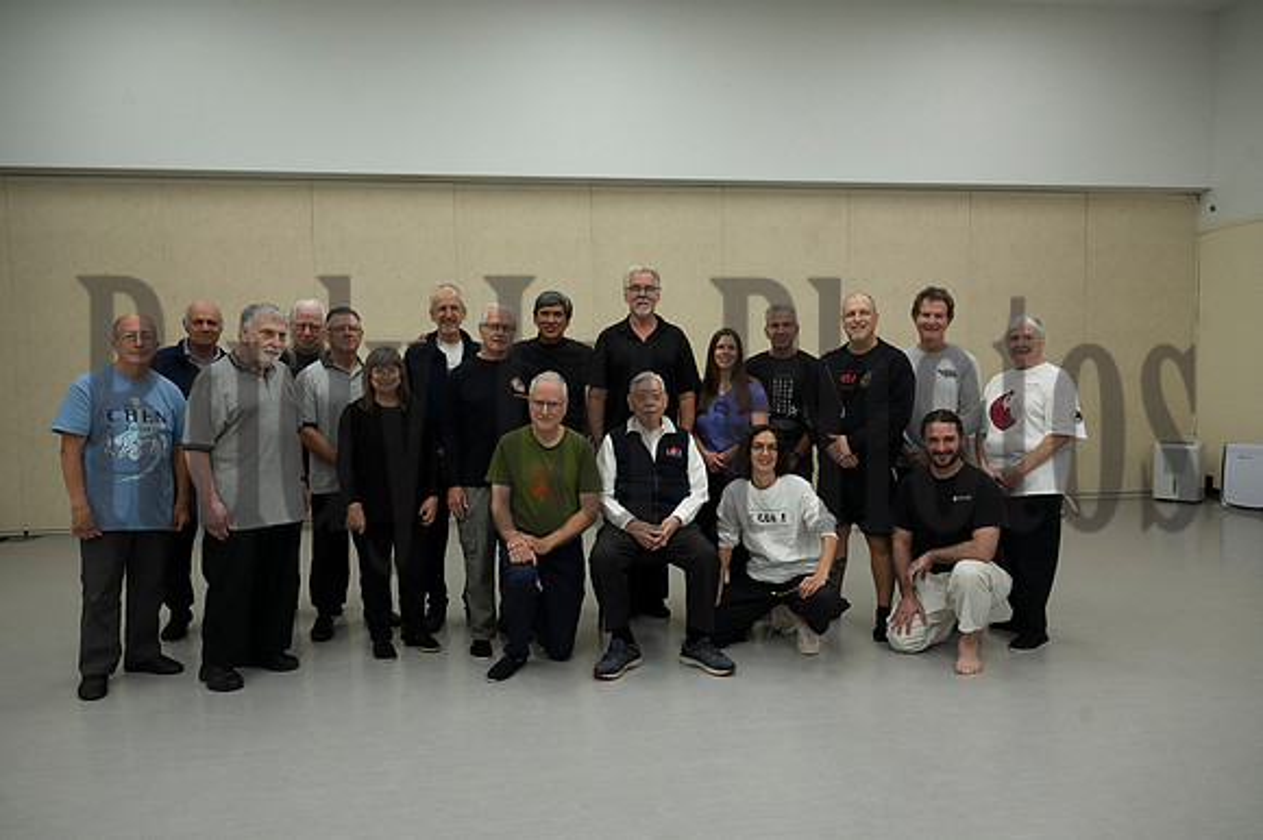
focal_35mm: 24
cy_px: 420
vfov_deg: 53.1
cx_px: 632
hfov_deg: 73.8
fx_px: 841
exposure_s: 1/200
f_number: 5.6
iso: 2000
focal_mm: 24
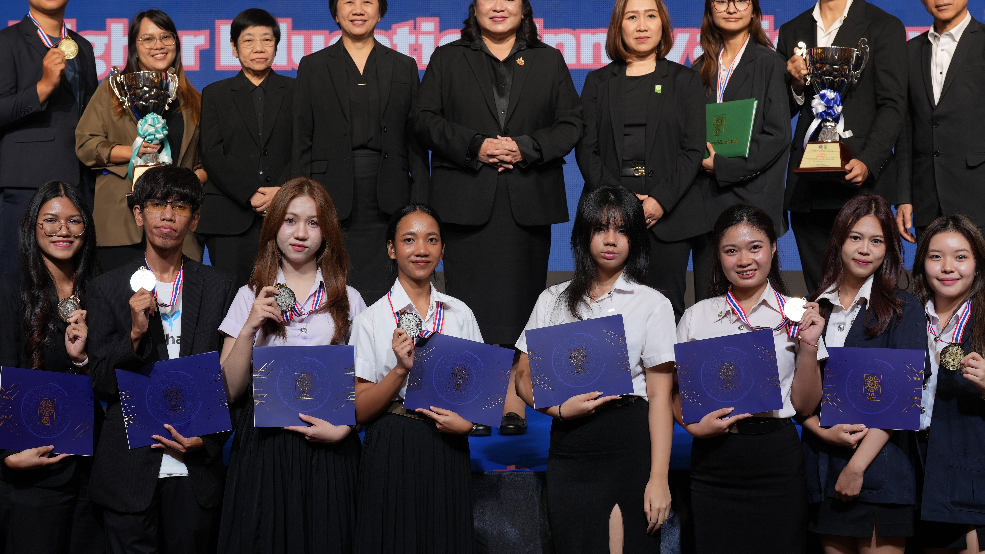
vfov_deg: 15.5
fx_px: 2037
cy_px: 230
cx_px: 492
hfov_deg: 27.2
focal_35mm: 78
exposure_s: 1/100
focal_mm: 74
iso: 320
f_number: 6.3
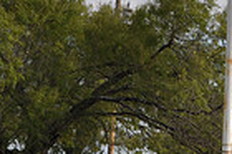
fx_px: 1365
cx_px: 451
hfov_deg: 9.2
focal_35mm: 212
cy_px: 14
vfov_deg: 6.5
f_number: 8
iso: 200
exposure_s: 1/250
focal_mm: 34
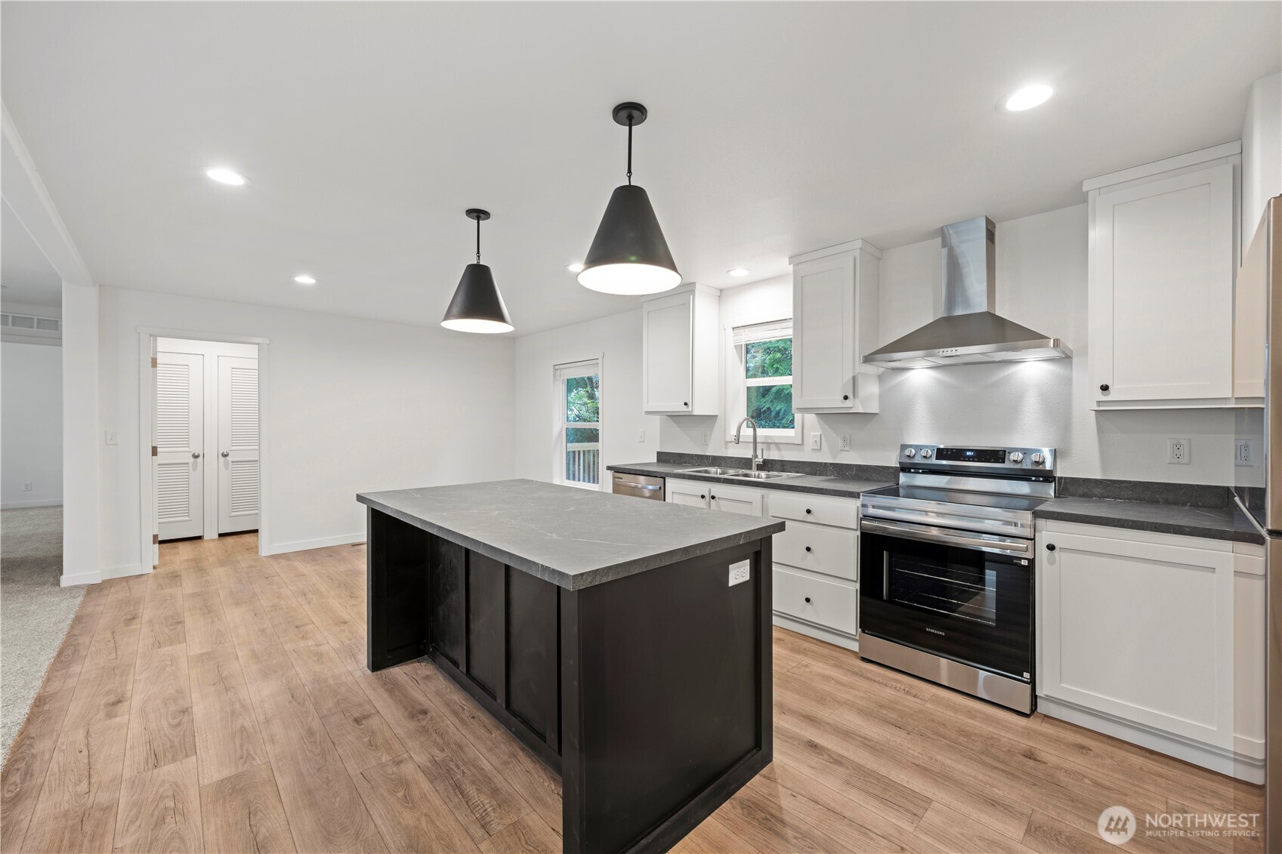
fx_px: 498
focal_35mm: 14
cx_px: 641
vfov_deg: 81.2
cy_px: 427
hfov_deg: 104.3
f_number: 8
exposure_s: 1/1.25
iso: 200
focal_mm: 14
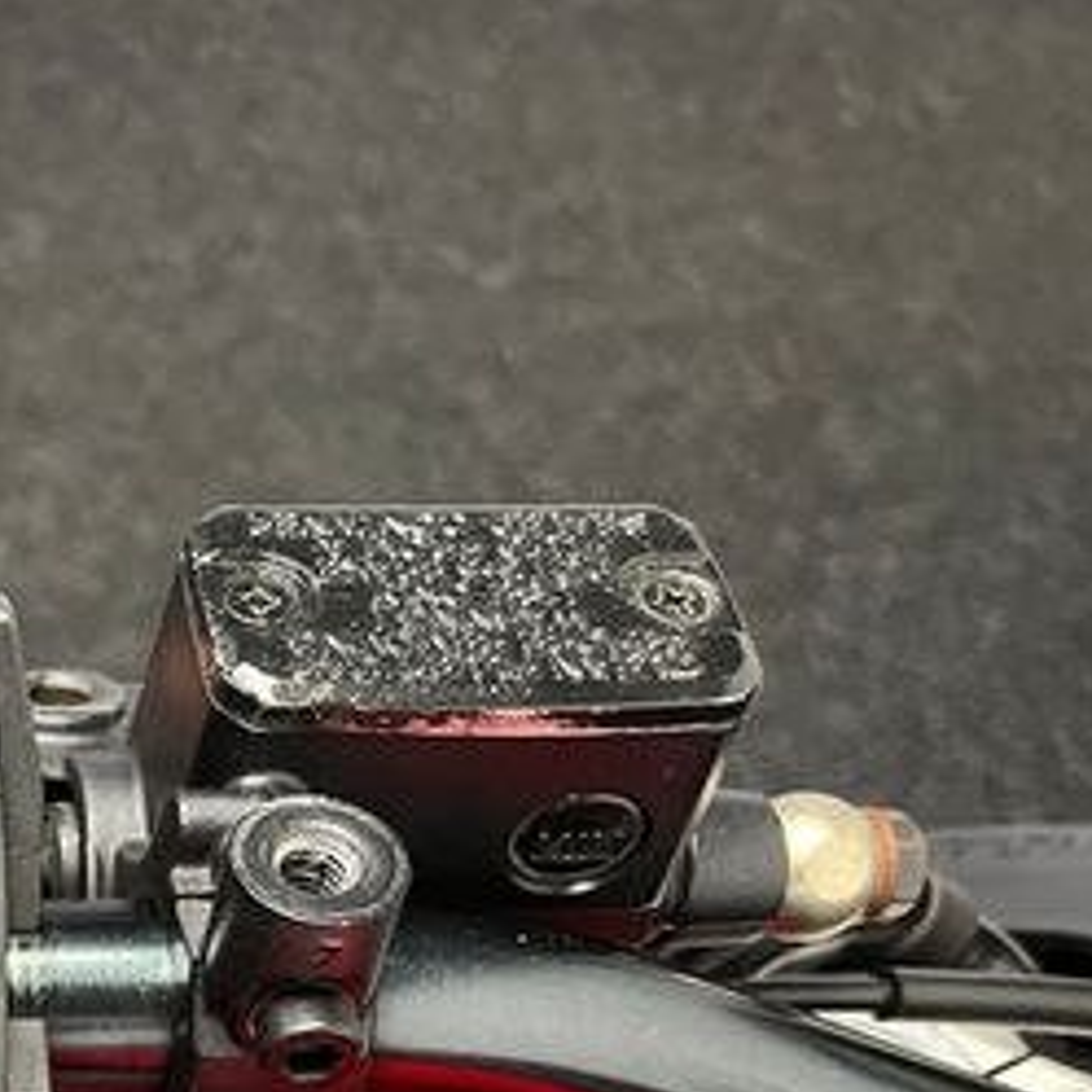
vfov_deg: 27.7
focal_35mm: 59
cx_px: -289
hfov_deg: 25.4
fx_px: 2106
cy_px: 1039
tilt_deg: -54.7
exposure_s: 1/33
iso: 400
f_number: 1.6
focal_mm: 5.1
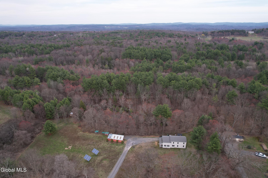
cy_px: 89
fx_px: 164
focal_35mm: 22
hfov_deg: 78.6
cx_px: 134
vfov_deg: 57.2
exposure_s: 1/725
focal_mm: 8.38
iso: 200
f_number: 2.8
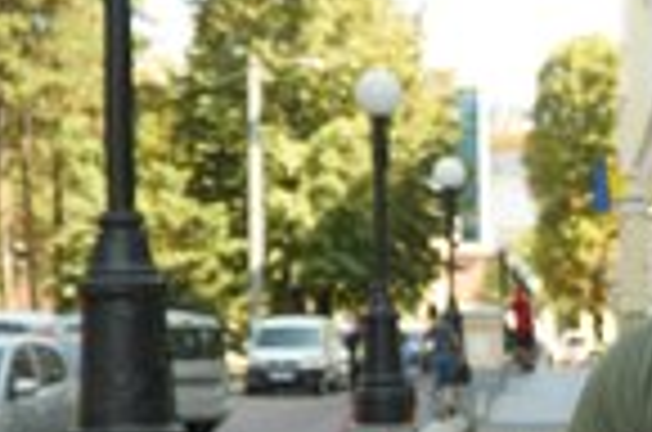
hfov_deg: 18.7
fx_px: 1868
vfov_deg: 12.8
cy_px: 522
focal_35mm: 103
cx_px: 787
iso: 125
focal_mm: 25
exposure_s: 1/160
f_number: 4
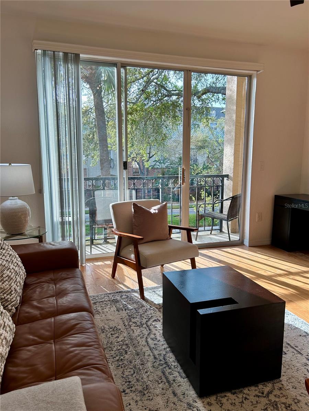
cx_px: 154
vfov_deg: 67.3
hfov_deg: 53.1
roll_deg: -0.5
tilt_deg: -9.1
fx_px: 309
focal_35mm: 26
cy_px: 206
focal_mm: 5.7
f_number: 1.5
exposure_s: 1/666
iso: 50
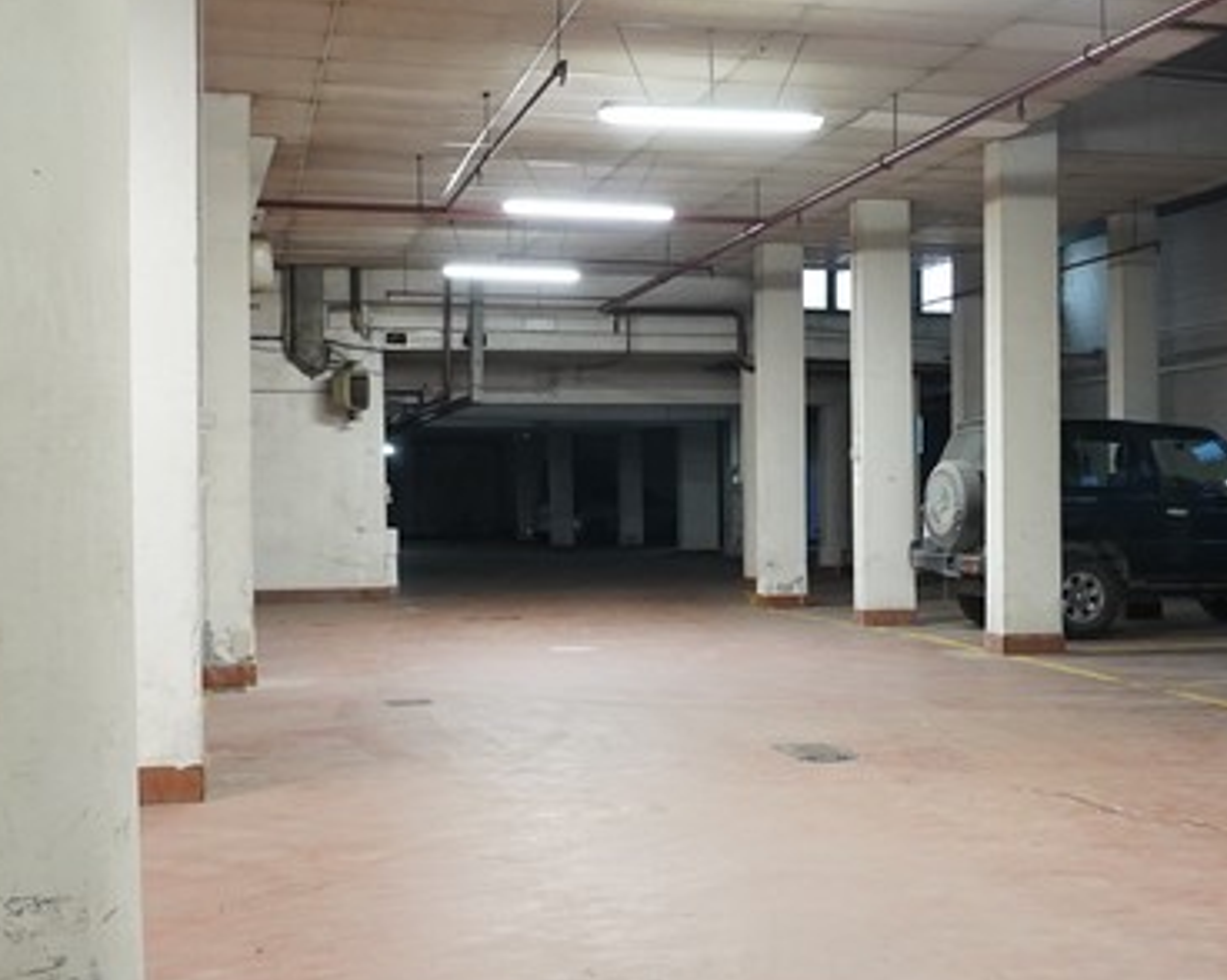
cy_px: 522
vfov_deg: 30.8
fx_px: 1778
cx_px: 804
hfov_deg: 37.7
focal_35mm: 49
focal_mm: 16
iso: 2500
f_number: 3.5
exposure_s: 1/80
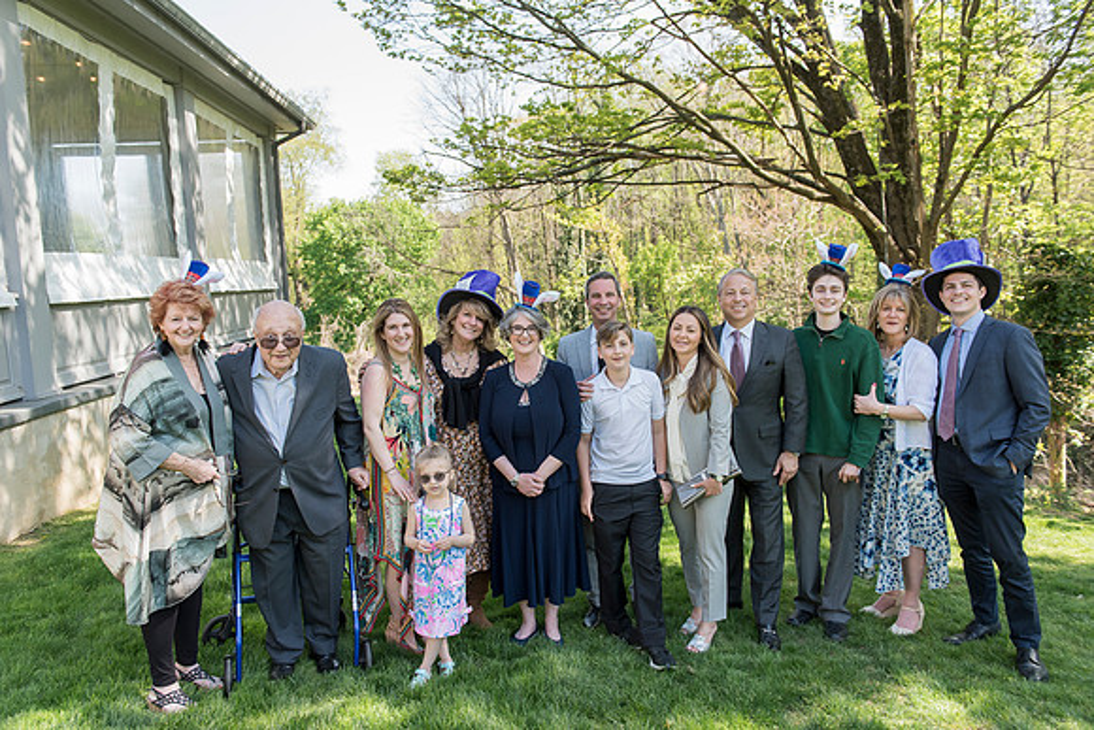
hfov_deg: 67.4
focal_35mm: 27
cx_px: 547
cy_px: 365
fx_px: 821
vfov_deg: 48.0
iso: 400
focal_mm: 27
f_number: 4
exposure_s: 1/500
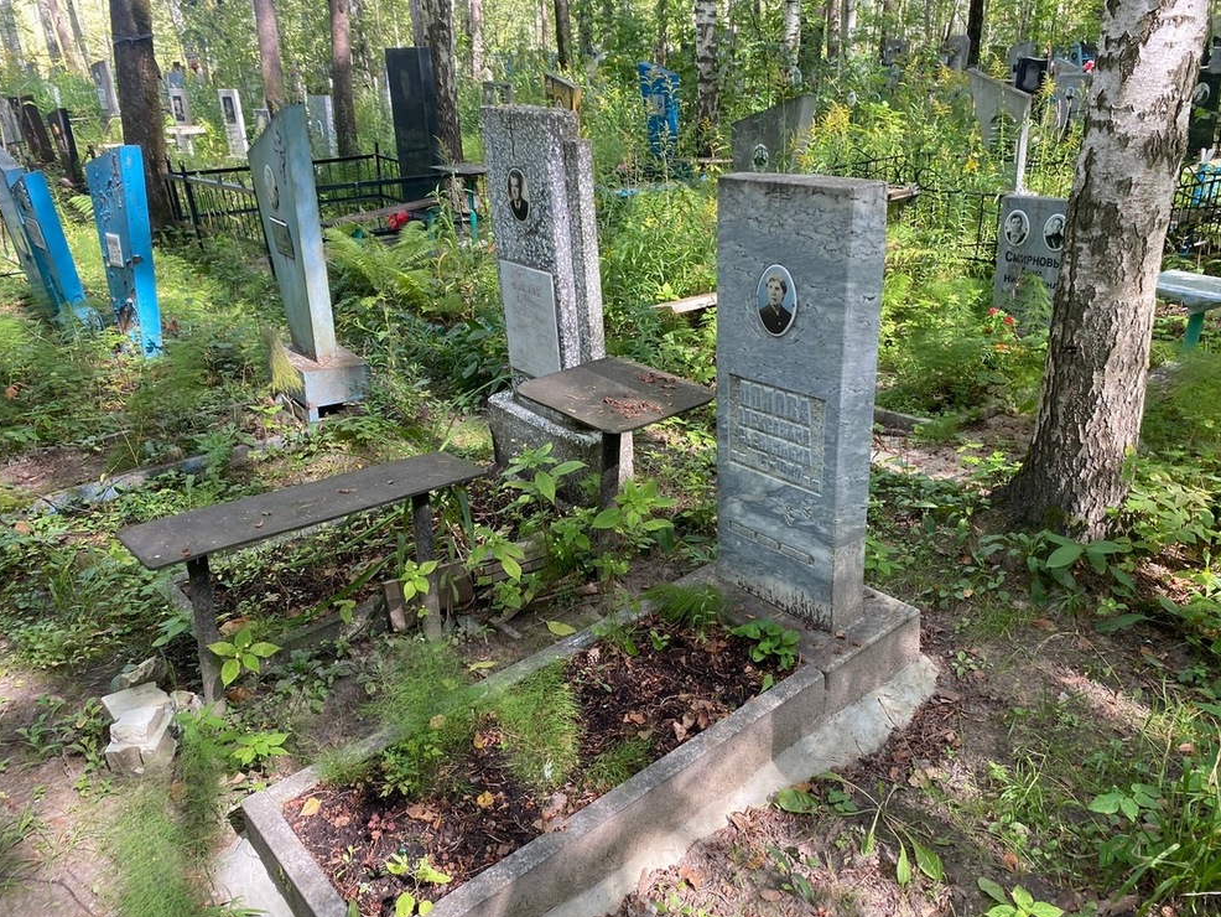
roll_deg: -0.8
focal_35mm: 27
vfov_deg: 51.4
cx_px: 627
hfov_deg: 65.3
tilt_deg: -14.3
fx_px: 953
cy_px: 456
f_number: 1.8
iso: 64
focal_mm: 4.25
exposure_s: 1/122
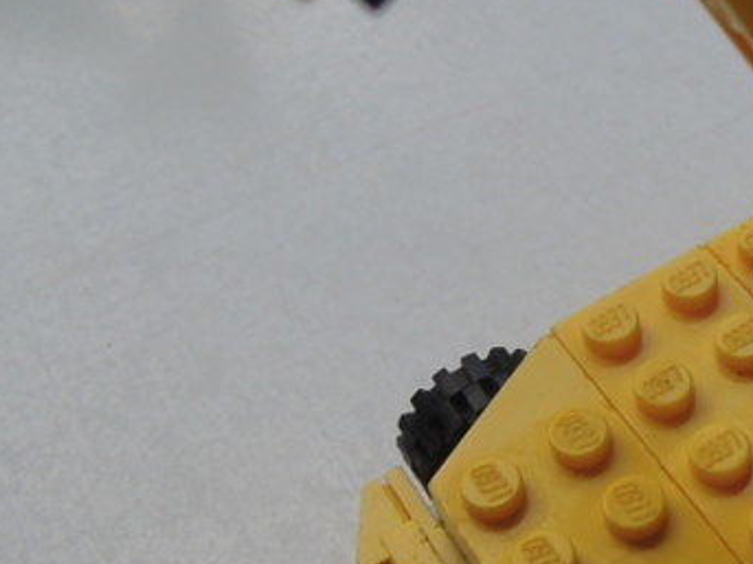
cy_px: 238
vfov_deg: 23.2
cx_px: 663
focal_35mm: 63
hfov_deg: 29.6
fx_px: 1370
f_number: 2.8
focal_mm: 4.3
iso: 160
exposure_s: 1/640
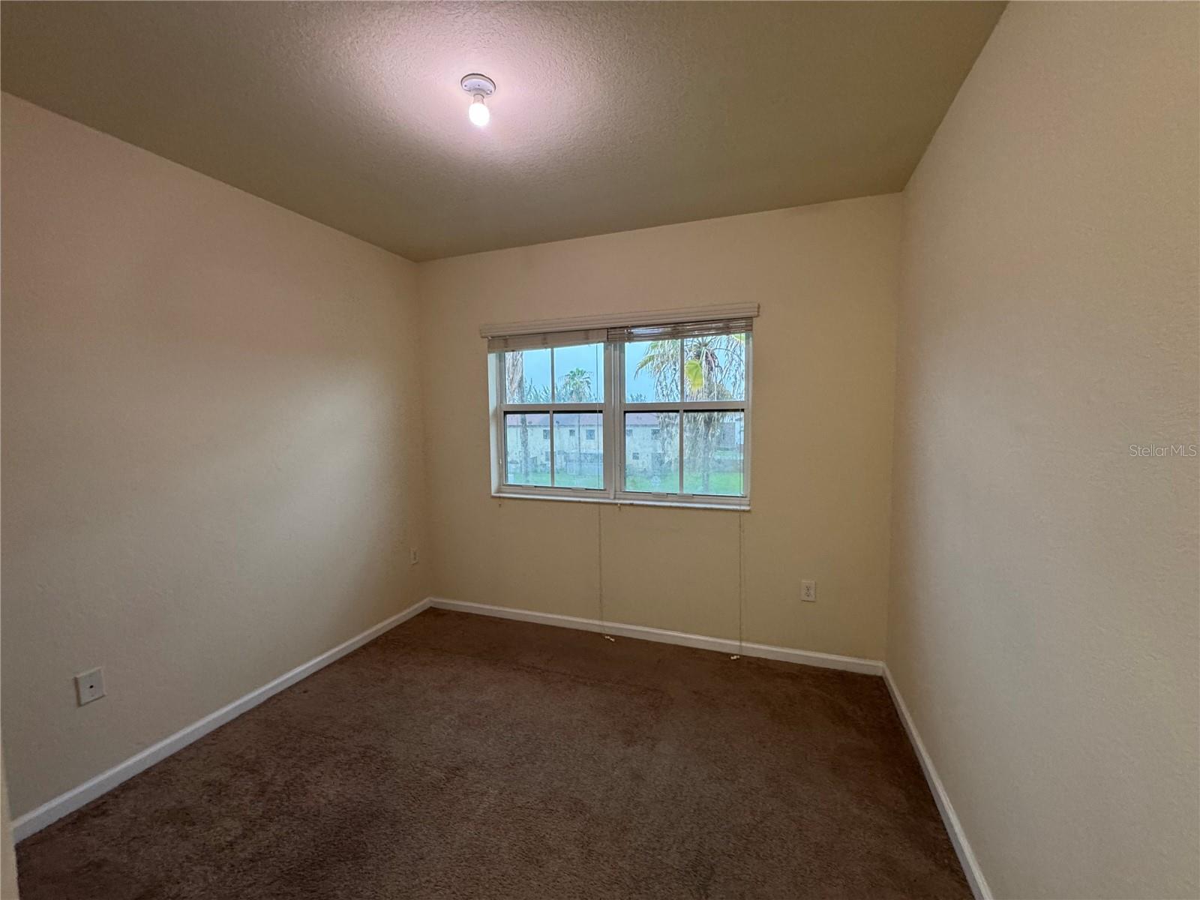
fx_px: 485
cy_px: 450
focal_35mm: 14
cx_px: 600
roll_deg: +1.2
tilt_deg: -5.7
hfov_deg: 102.1
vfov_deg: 85.7
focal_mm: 2.22
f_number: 2.2
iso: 320
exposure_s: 1/42
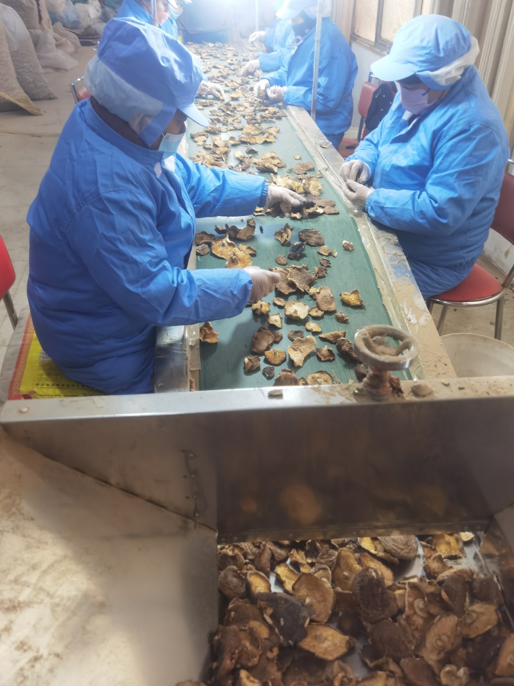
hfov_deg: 51.3
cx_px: 257
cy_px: 343
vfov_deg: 65.3
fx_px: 535
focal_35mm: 27
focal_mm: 6.71
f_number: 1.9
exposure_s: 1/100
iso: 80
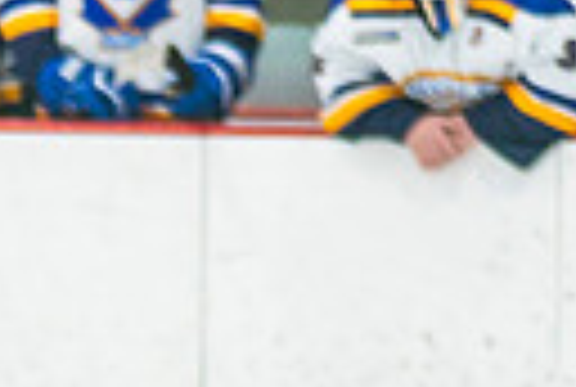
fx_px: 13872
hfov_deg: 2.4
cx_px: -566
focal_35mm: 865
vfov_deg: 1.6
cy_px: 764
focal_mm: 120
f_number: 2.8
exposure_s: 1/640
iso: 500
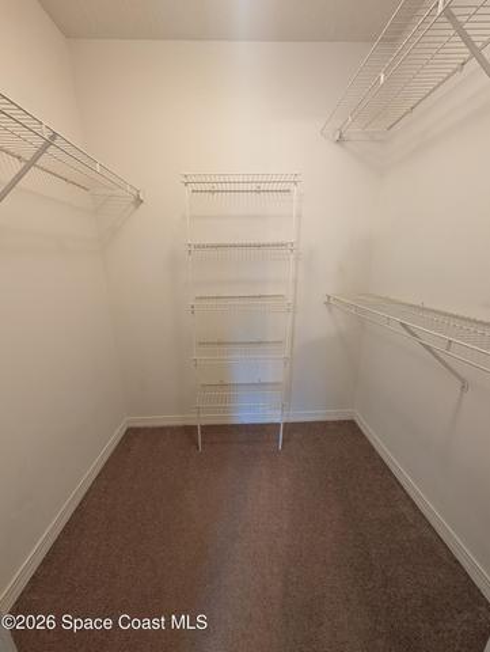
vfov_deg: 110.5
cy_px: 326
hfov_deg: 94.6
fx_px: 226
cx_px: 245
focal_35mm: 12
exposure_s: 1/24
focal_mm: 2.02
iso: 157
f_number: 1.7
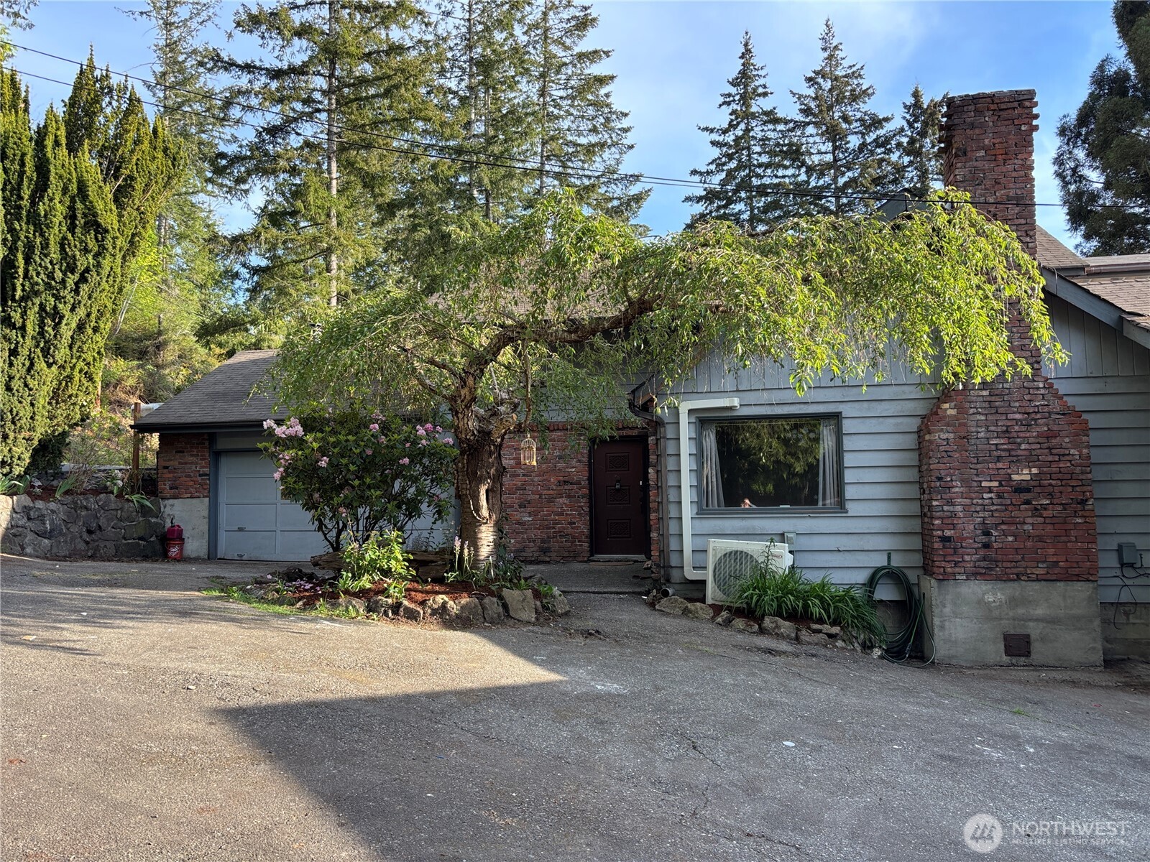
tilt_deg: +5.2
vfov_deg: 53.1
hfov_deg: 67.3
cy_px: 431
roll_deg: +1.2
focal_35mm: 26
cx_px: 575
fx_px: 864
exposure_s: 1/456
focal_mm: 5.96
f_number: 1.6
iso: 50
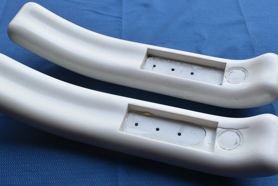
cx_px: 137
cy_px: 109
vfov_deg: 35.9
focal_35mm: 37
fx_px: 286
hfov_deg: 51.9
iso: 200
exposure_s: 1/250
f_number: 7.1
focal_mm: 20
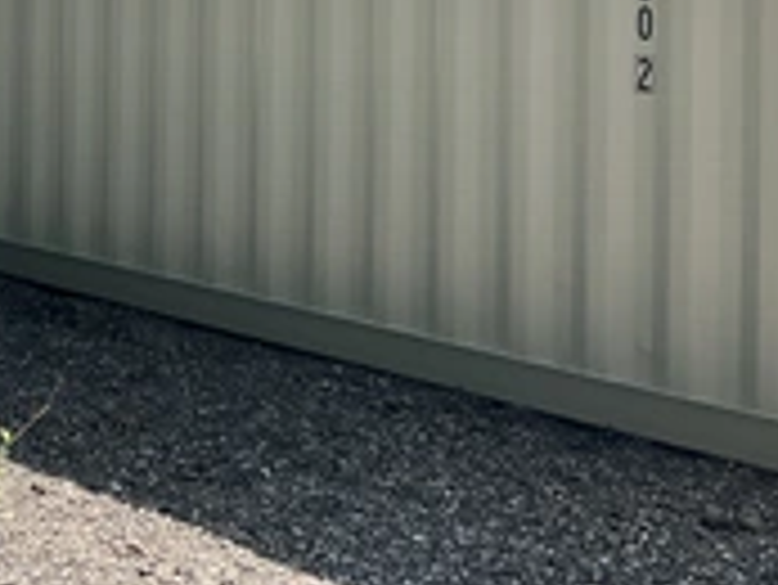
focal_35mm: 67
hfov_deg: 28.6
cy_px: -63
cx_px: 220
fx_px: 1507
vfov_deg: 20.9
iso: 25
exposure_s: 1/883
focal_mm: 3
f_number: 1.8
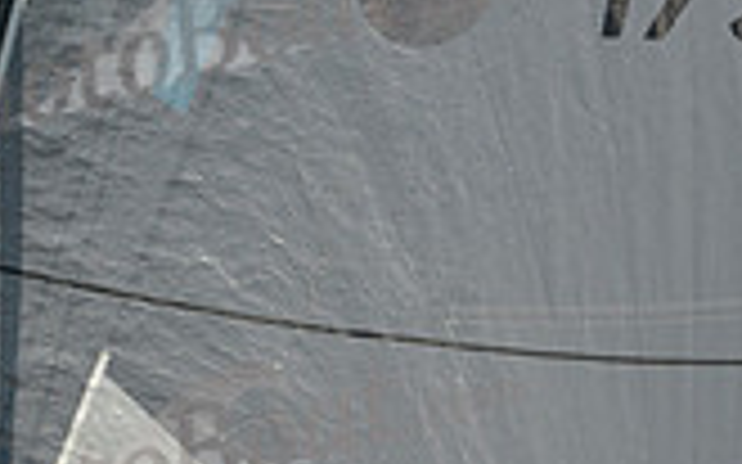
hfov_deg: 2.9
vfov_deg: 1.8
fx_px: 14494
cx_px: -342
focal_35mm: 717
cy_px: 755
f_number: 9
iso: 280
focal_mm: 200
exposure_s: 1/1250
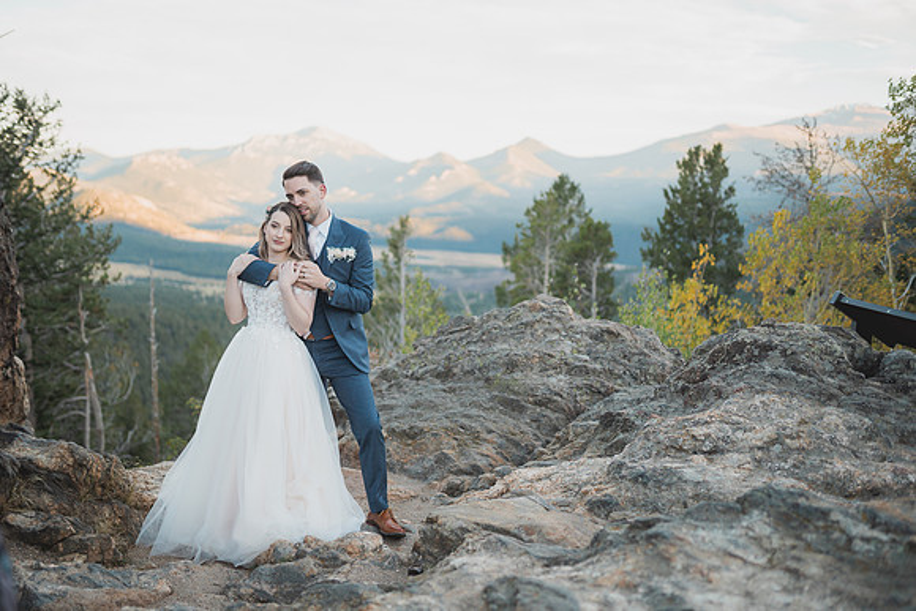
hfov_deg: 53.3
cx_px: 458
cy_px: 306
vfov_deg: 37.1
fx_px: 912
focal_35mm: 36
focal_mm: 35
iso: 200
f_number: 1.4
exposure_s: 1/1000
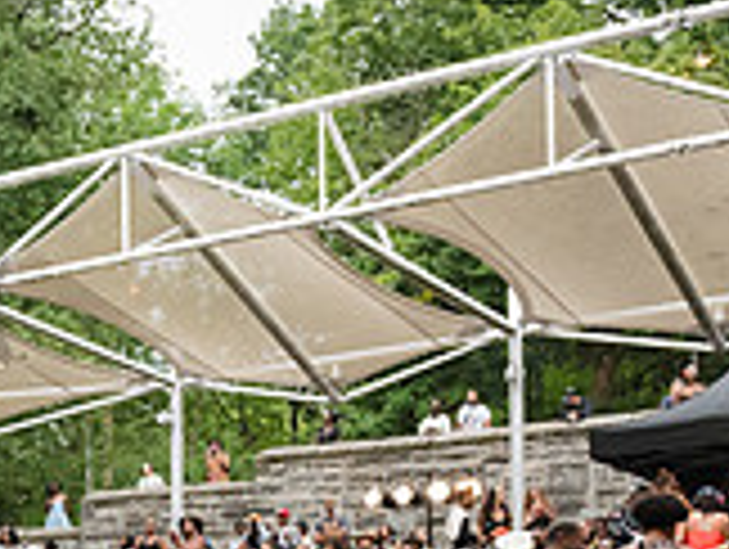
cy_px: 722
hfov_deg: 21.8
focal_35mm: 86
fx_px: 1814
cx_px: -18
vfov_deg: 16.3
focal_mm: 24
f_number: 4
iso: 3200
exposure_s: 1/320
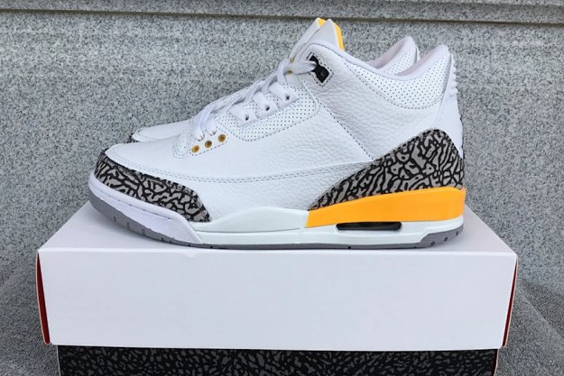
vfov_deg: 40.0
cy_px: 199
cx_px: 281
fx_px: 517
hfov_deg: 57.2
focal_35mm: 33
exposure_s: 1/522
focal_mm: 3.3
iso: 25
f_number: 2.4
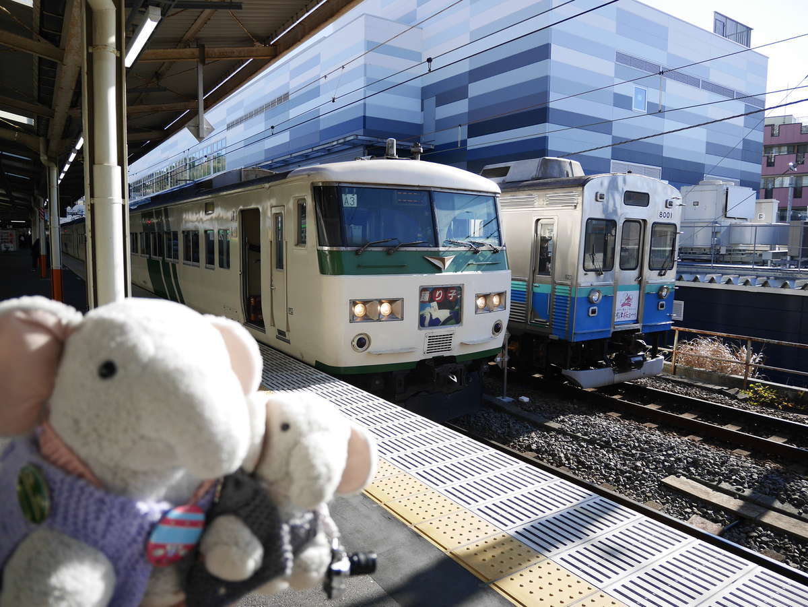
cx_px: 404
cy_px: 304
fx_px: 560
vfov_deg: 56.8
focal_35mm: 24
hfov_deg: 71.6
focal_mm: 12
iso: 250
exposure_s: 1/1000
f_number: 3.5
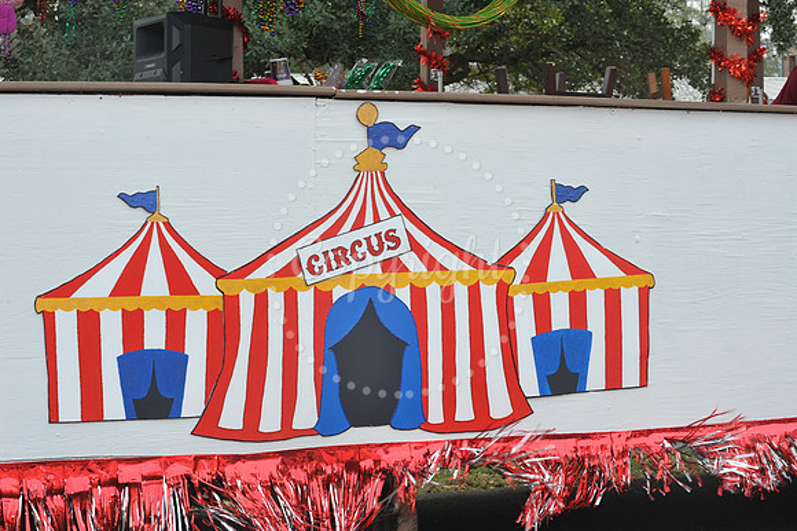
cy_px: 266
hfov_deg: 25.4
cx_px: 398
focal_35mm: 80
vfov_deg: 17.0
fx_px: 1770
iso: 200
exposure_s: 1/100
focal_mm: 80
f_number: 13
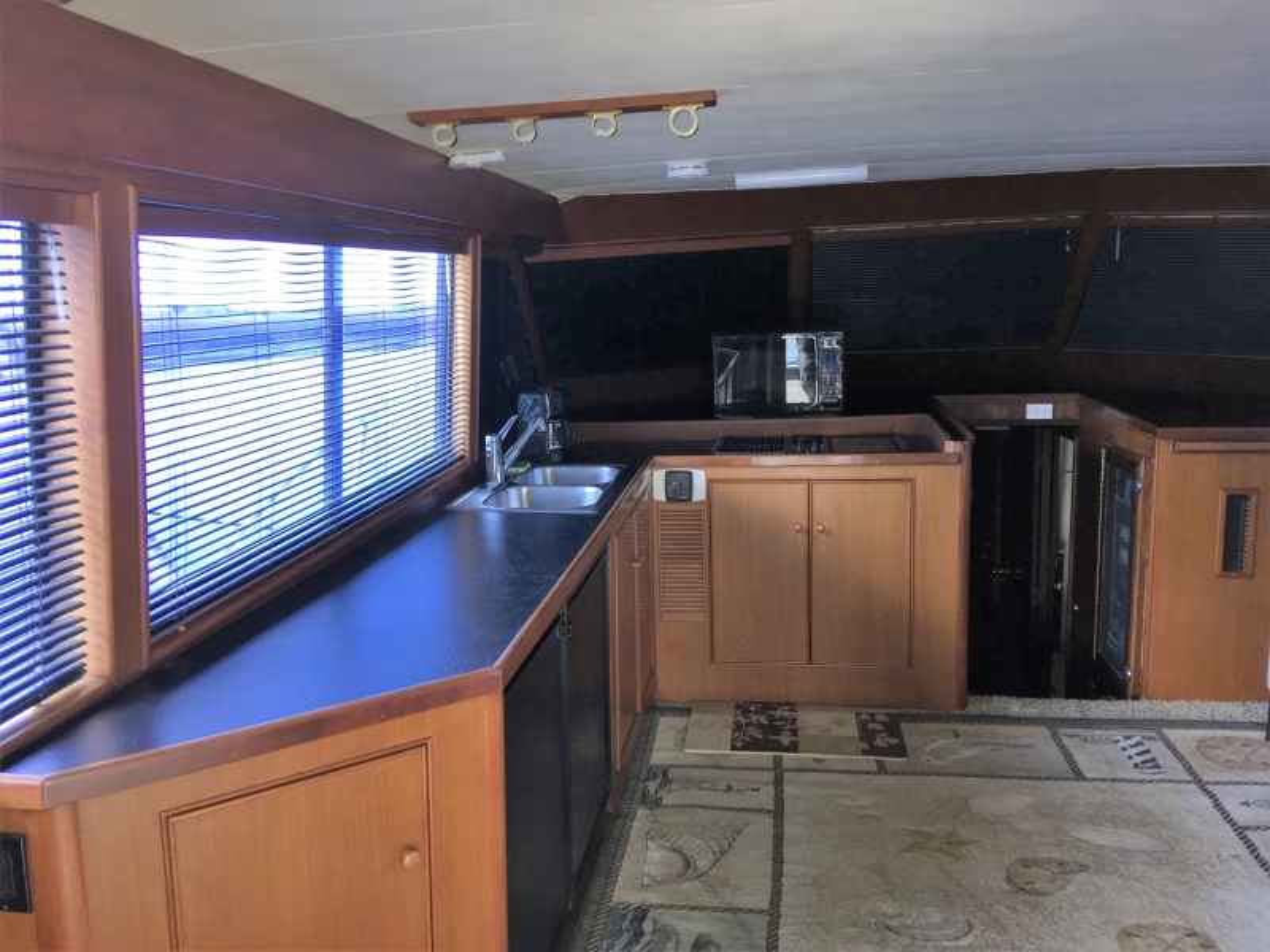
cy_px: 476
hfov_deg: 61.7
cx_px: 635
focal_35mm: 29
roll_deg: +0.6
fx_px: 1064
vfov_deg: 48.2
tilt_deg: -11.2
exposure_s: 1/30
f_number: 2.2
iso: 50
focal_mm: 4.15
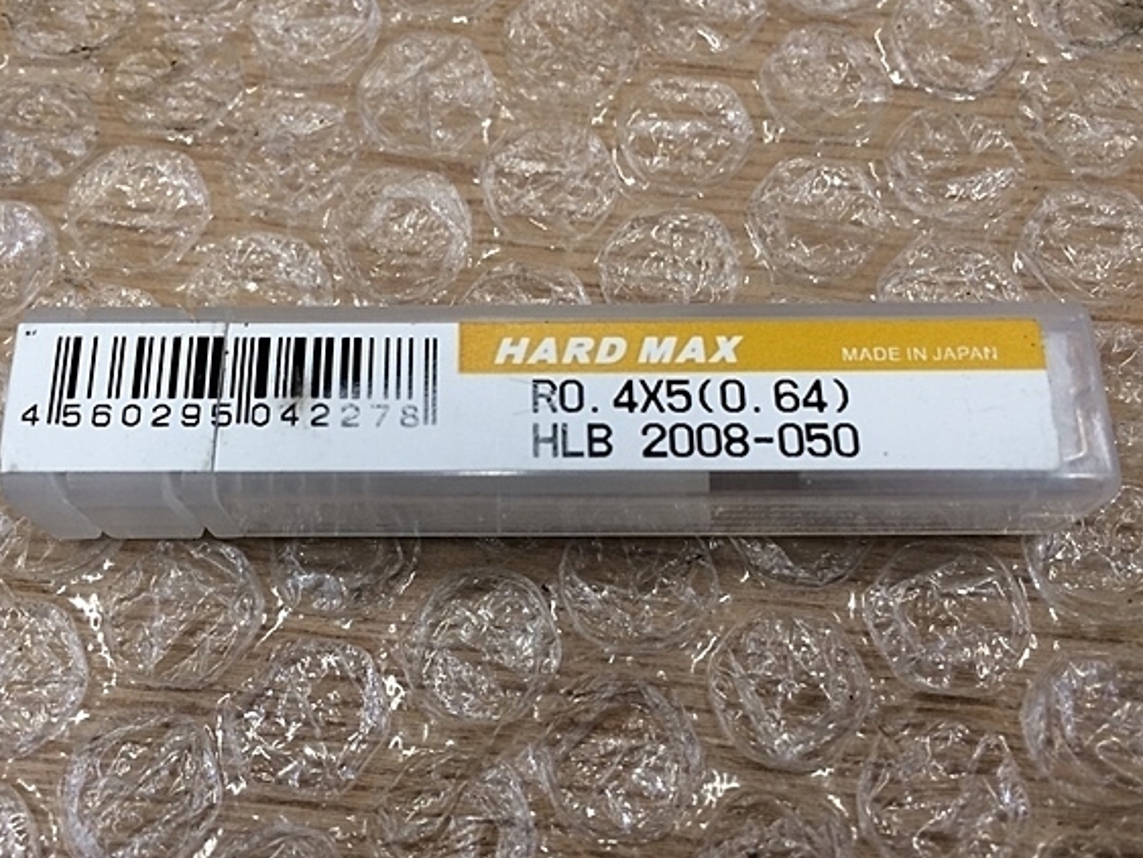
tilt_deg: -69.5
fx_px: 1090
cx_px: 496
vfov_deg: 43.0
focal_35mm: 33
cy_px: 433
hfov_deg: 55.2
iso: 50
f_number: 2.2
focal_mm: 4.15
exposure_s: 1/30
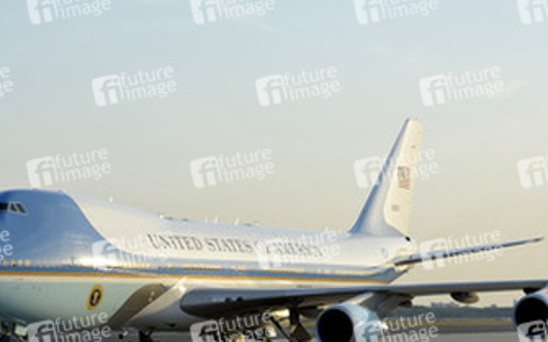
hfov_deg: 16.6
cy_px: 209
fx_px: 1881
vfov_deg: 10.4
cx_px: 254
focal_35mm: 126
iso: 1000
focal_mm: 92
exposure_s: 1/2000
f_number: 5.6
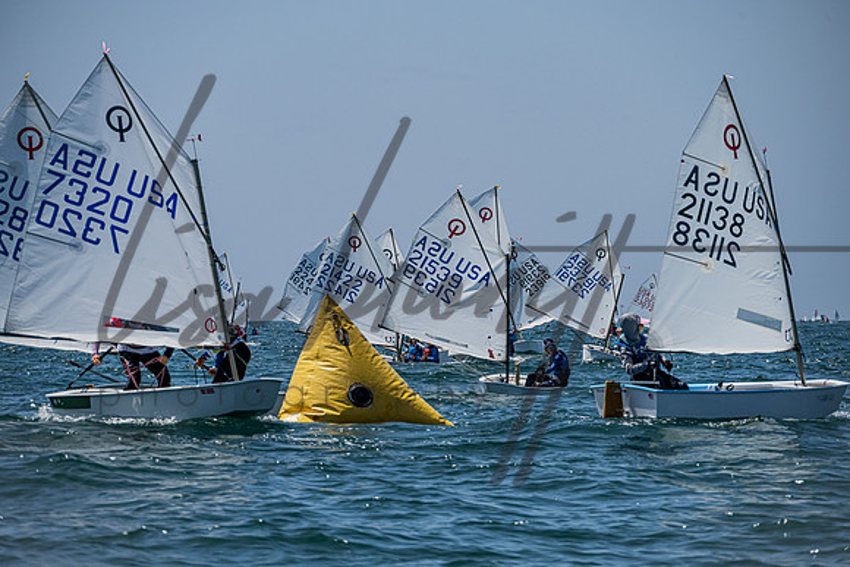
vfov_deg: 5.9
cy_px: 284
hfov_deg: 8.8
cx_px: 428
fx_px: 5502
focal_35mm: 233
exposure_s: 1/4000
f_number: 8
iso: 500
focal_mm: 230
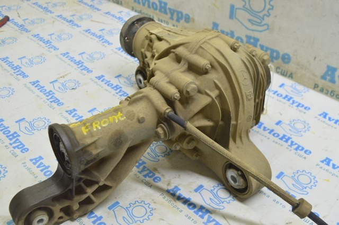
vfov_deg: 34.1
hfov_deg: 49.6
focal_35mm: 39
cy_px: 112
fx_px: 367
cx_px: 170
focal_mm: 26
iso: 400
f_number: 5.6
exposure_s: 1/20
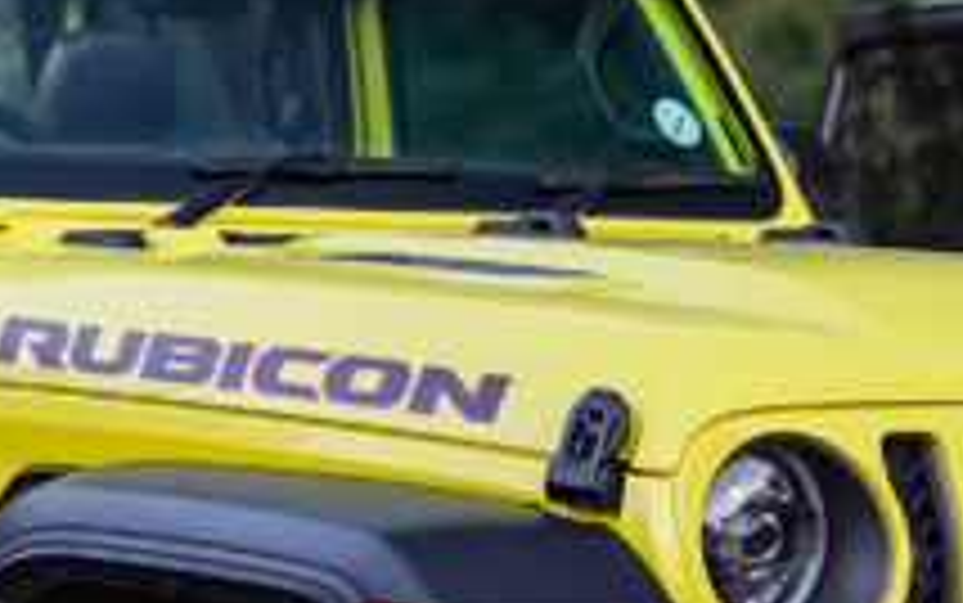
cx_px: 392
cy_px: 506
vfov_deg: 7.7
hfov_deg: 12.2
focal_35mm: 171
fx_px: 4490
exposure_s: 1/100
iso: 1000
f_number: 1.6
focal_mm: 35
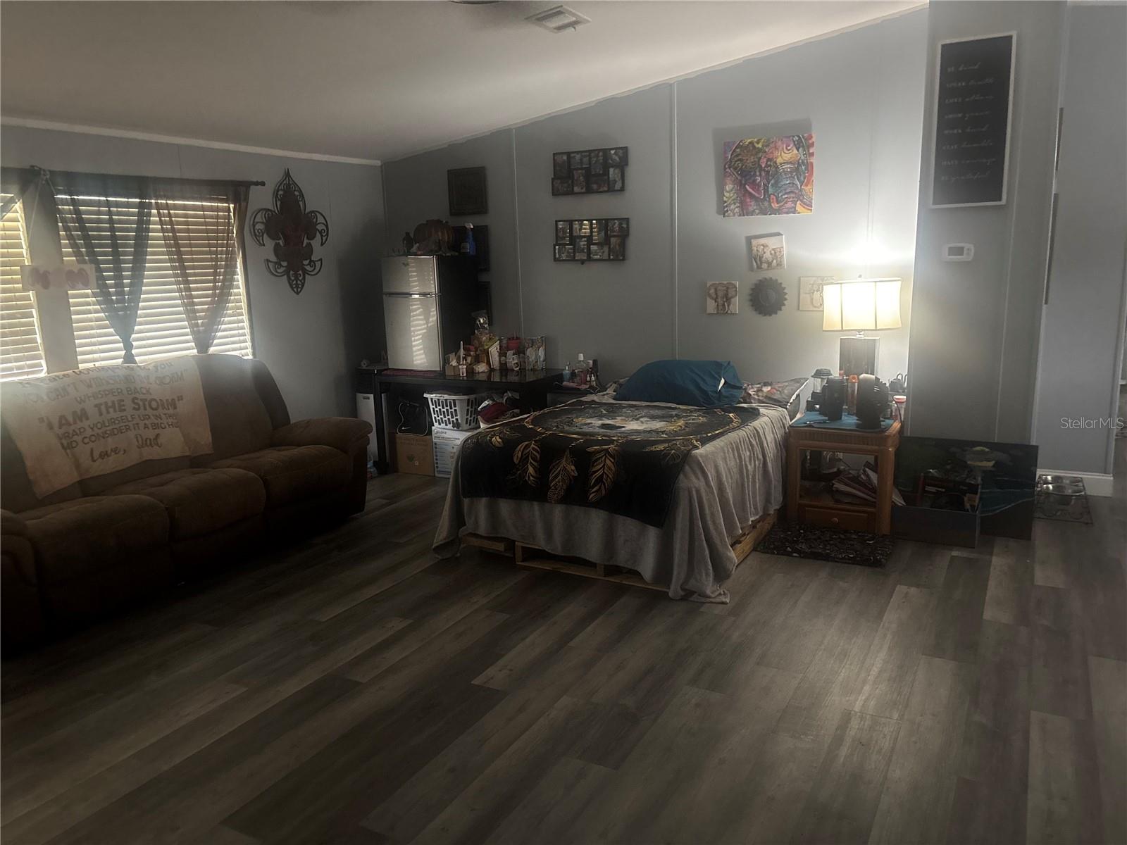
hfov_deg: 67.3
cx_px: 564
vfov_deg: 53.1
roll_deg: +1.7
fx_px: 846
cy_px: 422
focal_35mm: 26
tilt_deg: -10.4
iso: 640
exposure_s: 1/30
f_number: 1.6
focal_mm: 5.96
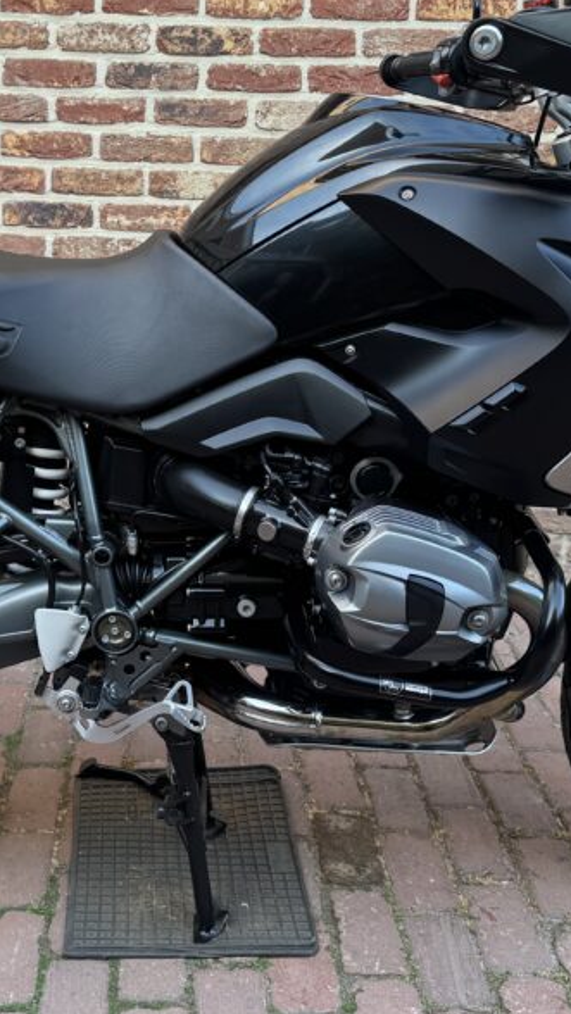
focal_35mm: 48
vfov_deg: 42.8
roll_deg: -0.9
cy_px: 460
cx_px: 185
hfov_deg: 24.8
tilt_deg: -16.5
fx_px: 1291
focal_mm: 6.76
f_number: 1.78
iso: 50
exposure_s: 1/132
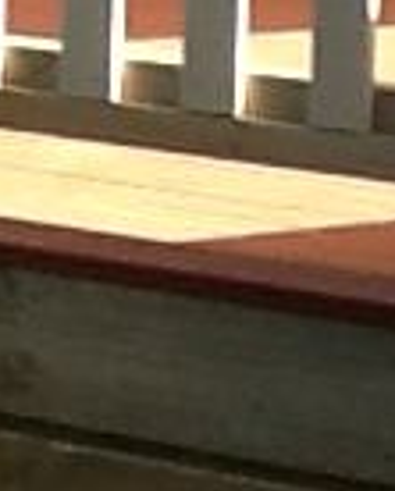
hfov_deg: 5.1
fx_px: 4340
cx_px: -555
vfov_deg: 6.2
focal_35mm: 298
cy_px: -584
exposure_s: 1/477
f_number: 2.4
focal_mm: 2.03
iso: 40
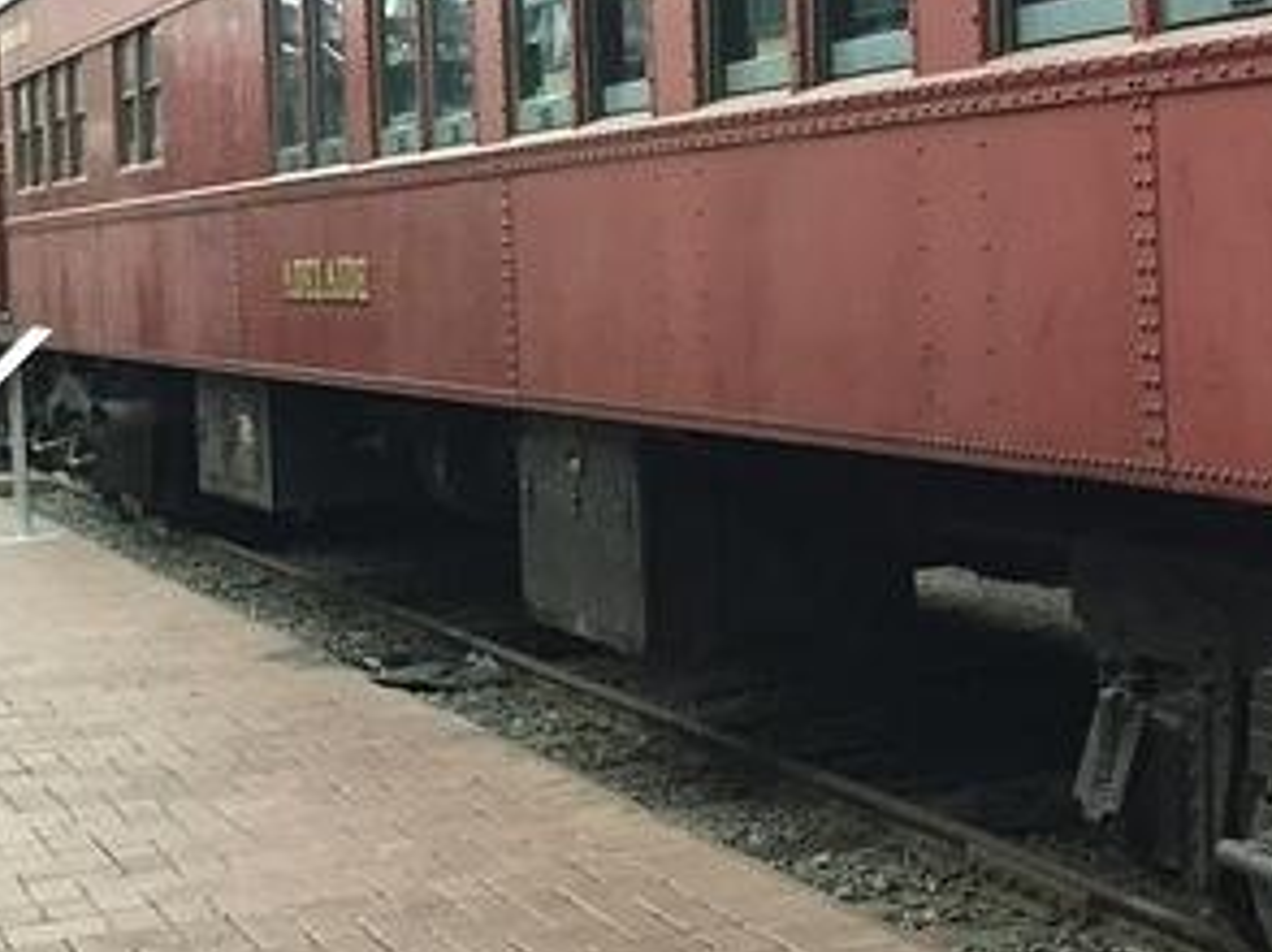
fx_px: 2901
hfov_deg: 23.0
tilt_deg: -0.3
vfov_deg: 18.5
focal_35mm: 79
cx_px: 1471
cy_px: 268
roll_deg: +1.3
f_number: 2.2
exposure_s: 1/30
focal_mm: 4.15
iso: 200
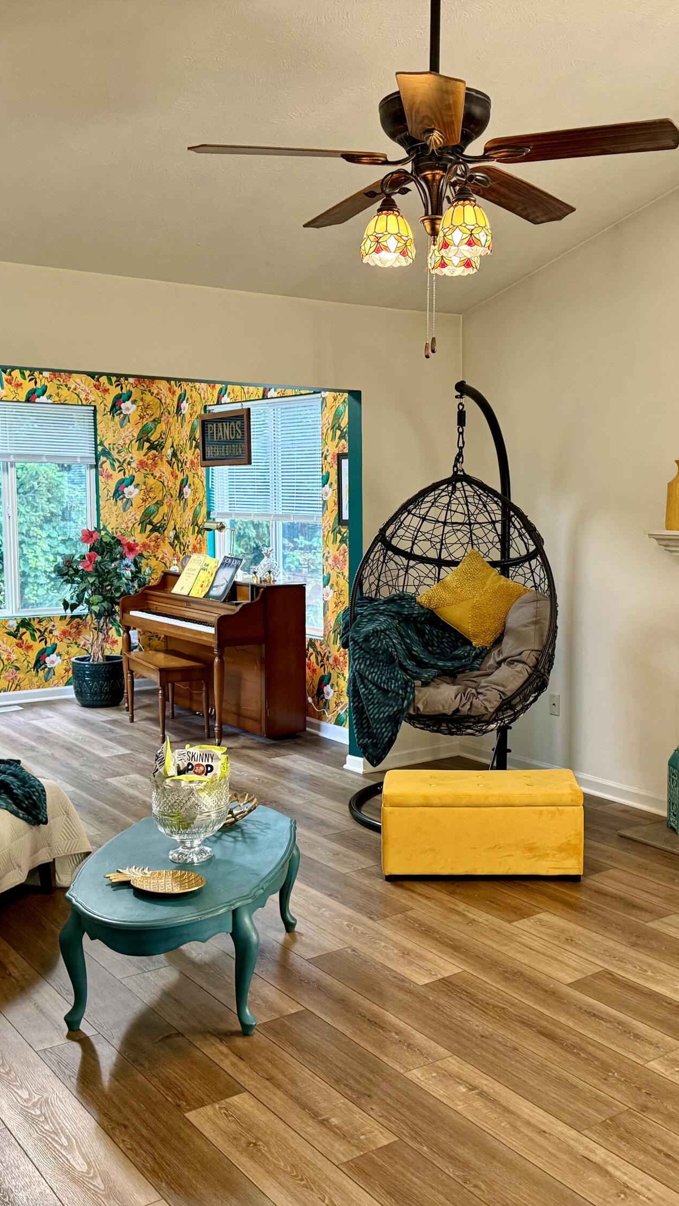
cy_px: 602
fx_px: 1120
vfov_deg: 56.6
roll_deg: -0.2
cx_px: 410
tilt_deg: -6.4
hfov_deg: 33.6
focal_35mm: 35
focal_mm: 6.76
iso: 320
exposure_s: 1/60
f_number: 1.78
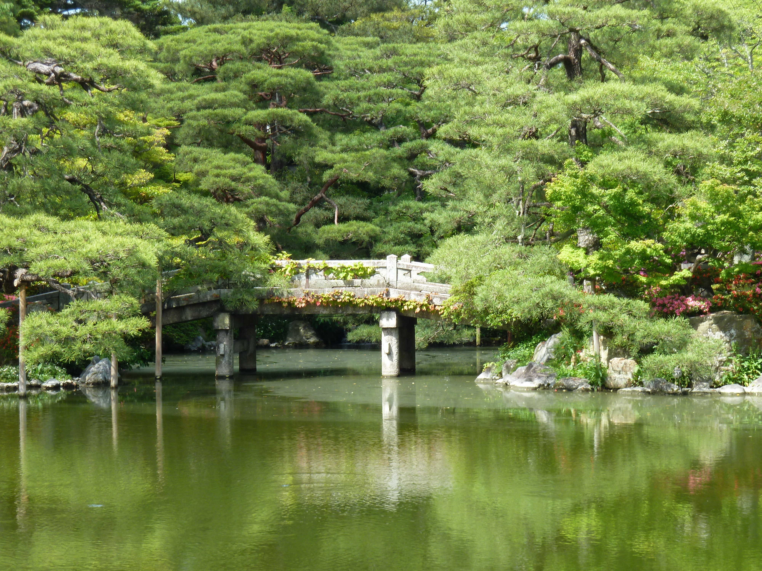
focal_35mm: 111
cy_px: 286
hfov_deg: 17.7
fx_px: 2443
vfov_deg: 13.3
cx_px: 381
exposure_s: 1/100
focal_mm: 18.2
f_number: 4.4
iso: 80
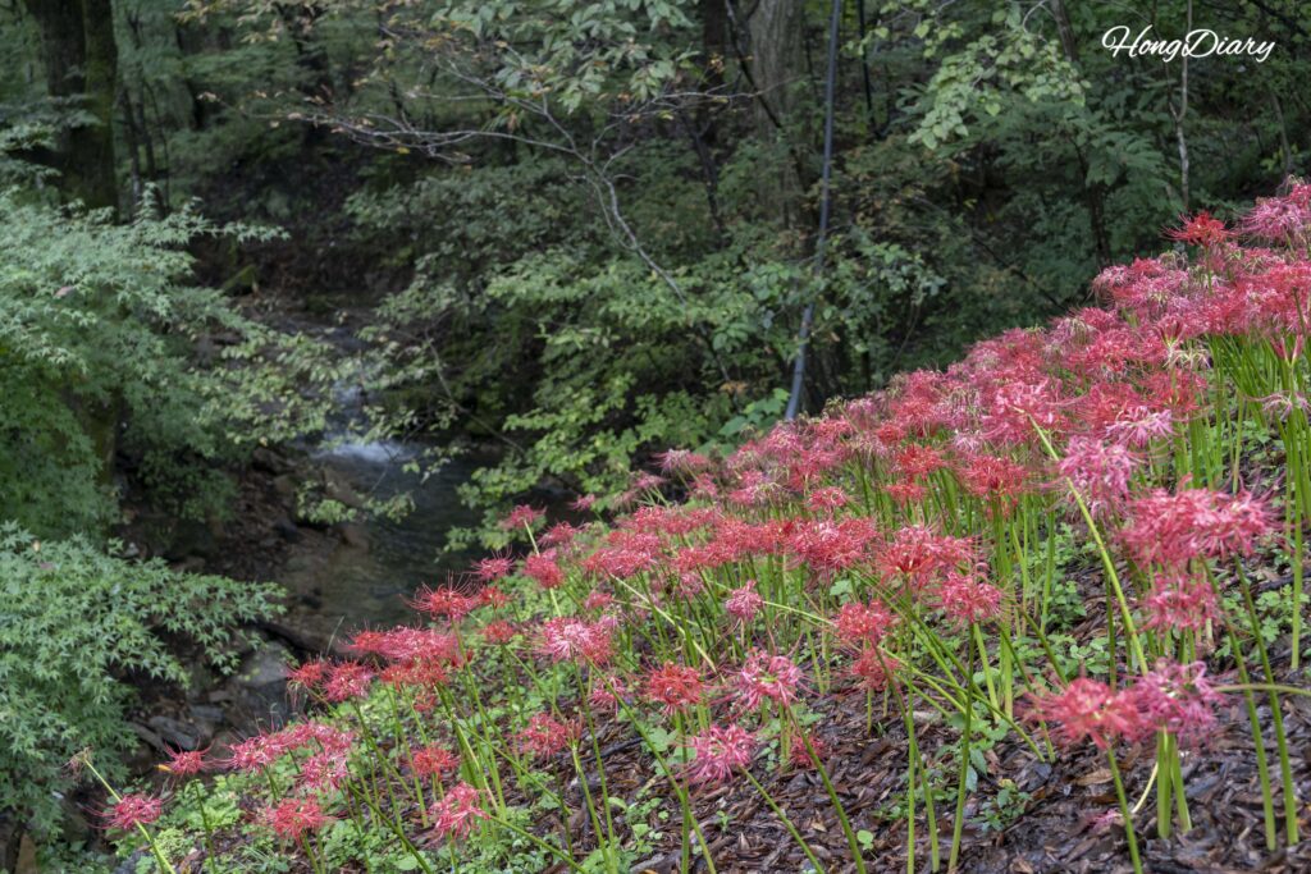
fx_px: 1639
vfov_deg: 29.9
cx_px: 656
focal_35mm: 45
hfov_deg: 43.6
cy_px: 437
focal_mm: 45
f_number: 5.6
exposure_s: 1/160
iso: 1250
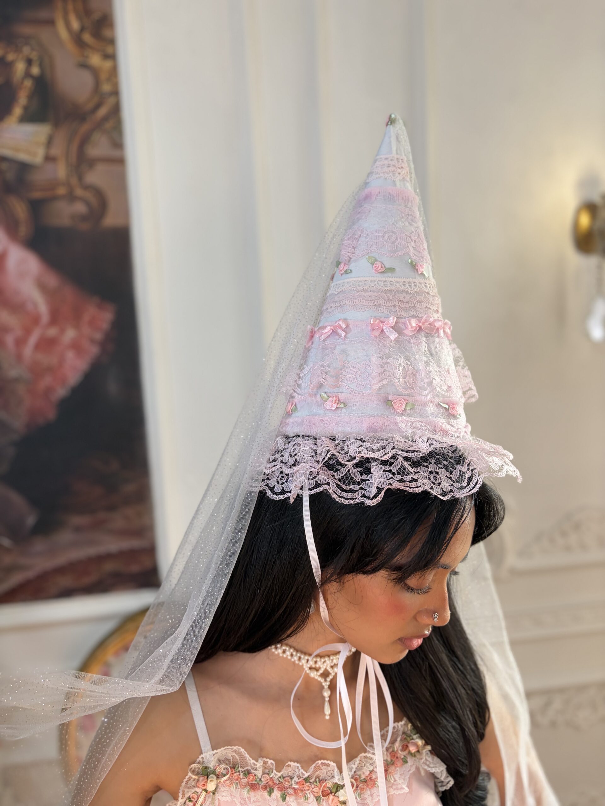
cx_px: 302
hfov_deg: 53.1
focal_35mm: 26
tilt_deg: -7.2
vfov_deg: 67.3
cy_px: 403
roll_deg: +2.8
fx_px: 606
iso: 125
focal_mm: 5.96
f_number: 1.6
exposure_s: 1/100
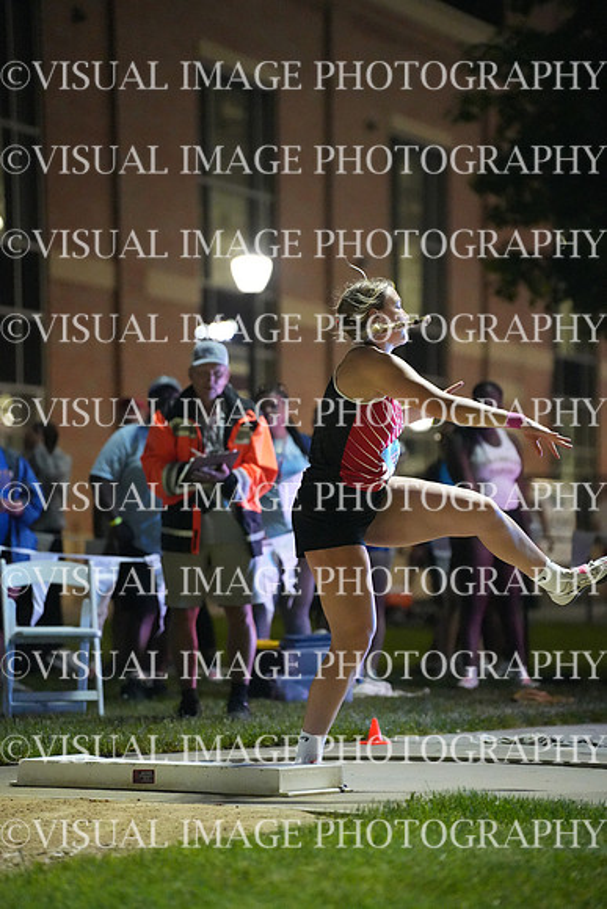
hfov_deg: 10.4
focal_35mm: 132
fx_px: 3336
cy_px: 454
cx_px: 304
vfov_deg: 15.5
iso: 16000
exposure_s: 1/1250
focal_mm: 132
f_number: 2.8
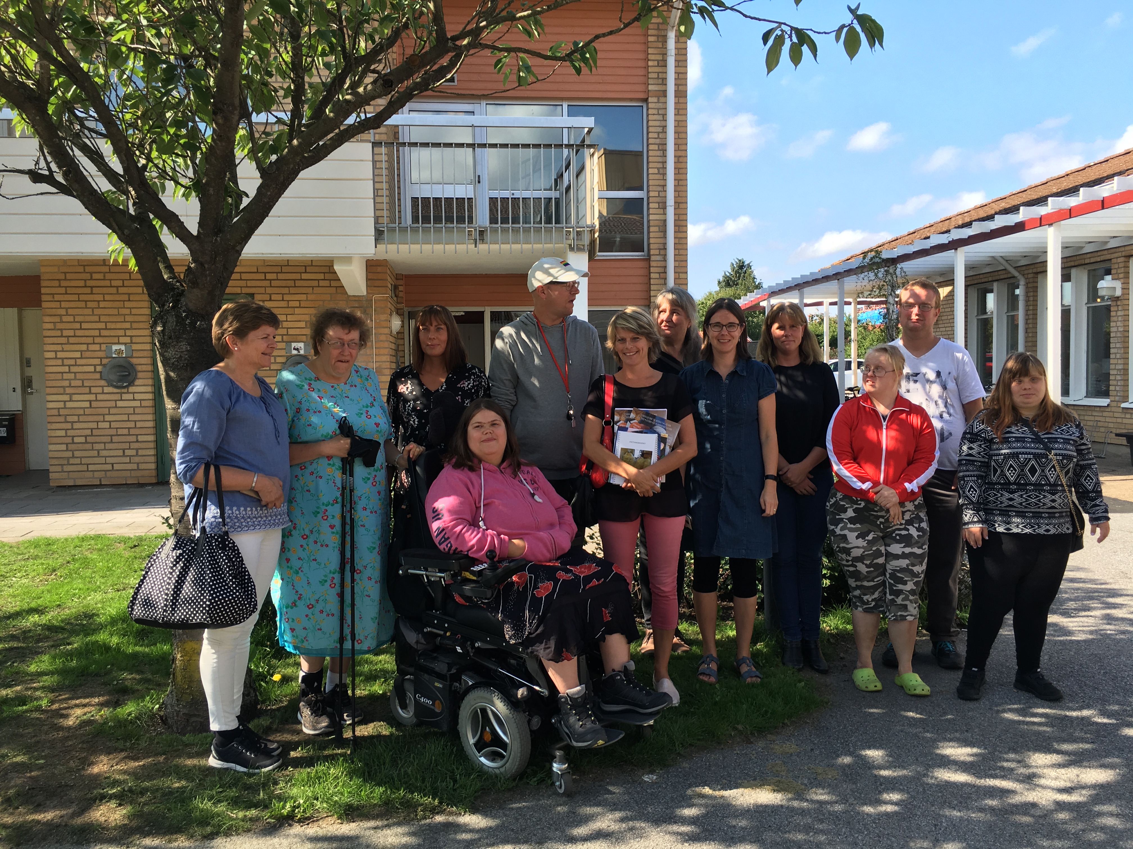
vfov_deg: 48.2
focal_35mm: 29
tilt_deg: -4.0
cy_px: 424
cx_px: 566
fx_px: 949
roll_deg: +1.4
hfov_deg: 61.7
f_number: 2.2
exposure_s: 1/519
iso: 25
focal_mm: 4.15
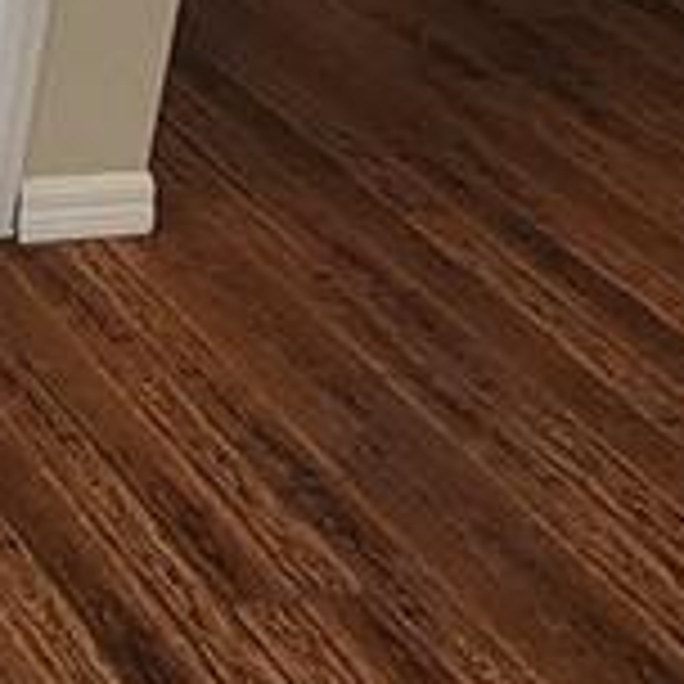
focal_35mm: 91
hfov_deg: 13.6
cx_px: -968
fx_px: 2034
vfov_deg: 17.5
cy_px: -274
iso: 250
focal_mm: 2.2
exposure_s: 1/60
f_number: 2.2
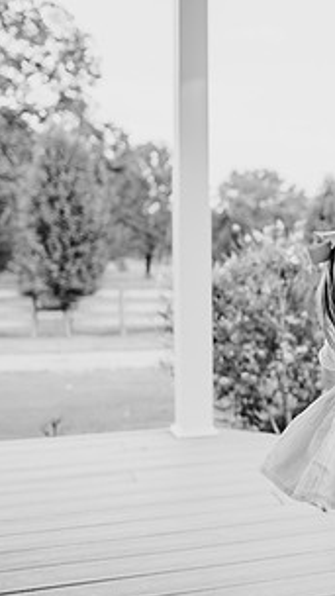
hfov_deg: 23.7
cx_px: 347
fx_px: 758
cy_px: 309
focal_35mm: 48
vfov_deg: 42.9
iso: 250
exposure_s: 1/400
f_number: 2.5
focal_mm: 24
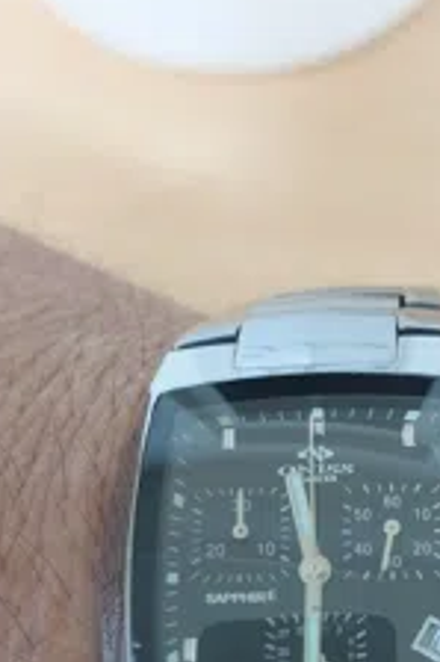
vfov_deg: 33.5
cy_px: 578
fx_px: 1047
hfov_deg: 23.6
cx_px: 292
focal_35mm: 57
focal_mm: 5.06
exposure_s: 1/50
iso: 250
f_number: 1.8
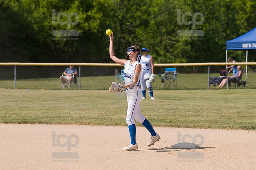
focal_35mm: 225
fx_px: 1599
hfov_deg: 9.2
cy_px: 85
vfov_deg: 6.1
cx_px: 128
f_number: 5.6
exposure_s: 1/1600
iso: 250
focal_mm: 150
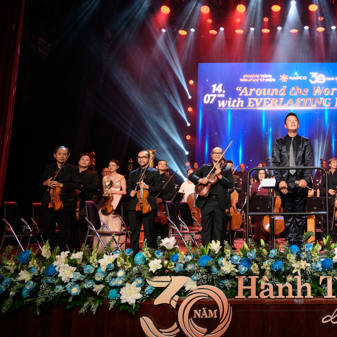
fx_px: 408
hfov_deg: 41.8
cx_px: 295
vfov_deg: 44.7
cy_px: 136
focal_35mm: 37
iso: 2000
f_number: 4.5
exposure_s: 1/125
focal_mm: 24
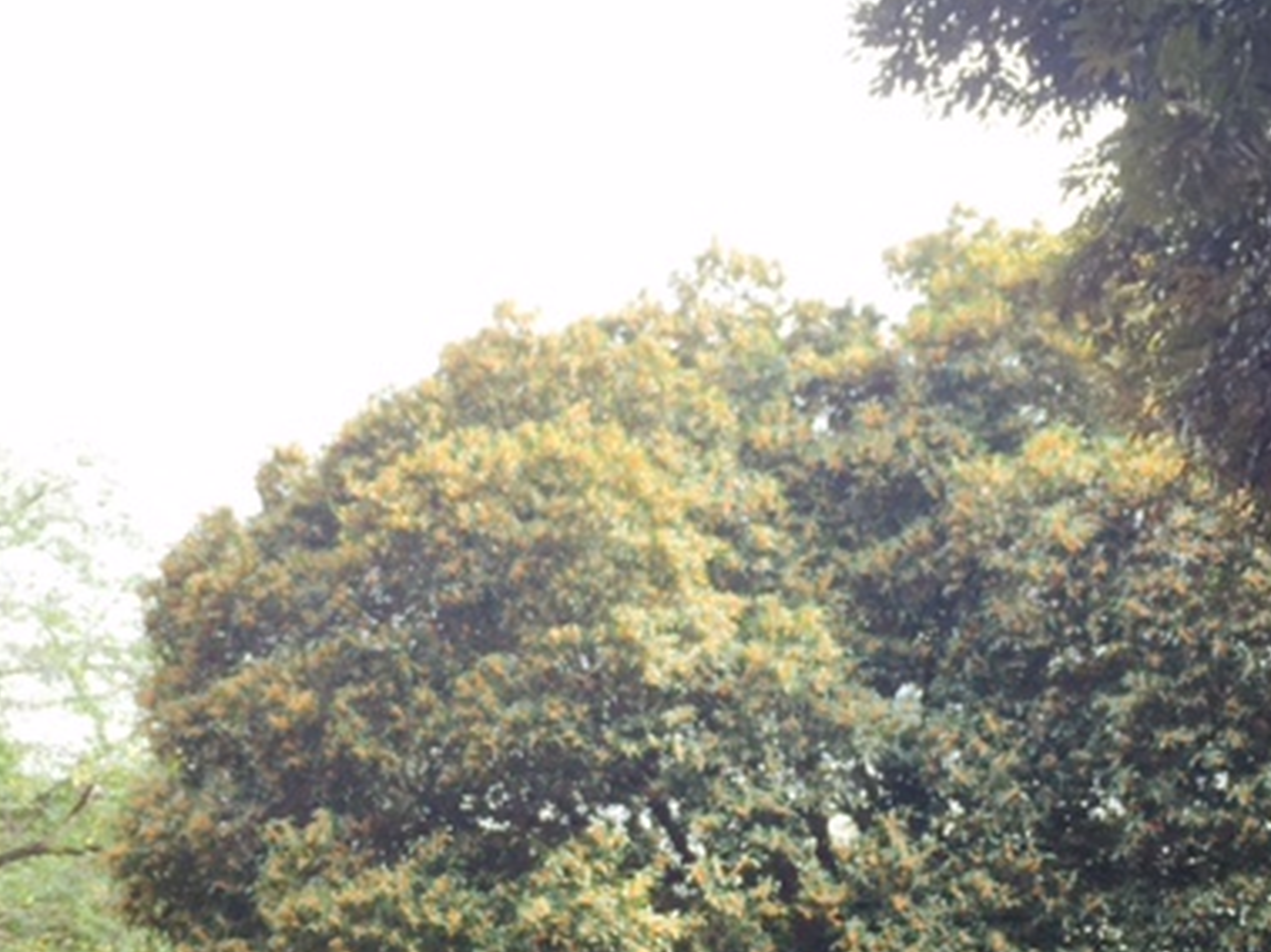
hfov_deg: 38.9
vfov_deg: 29.3
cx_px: 691
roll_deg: -1.8
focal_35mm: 49
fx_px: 1799
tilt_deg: +12.8
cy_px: 684
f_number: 2.2
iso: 32
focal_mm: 4.15
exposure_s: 1/246
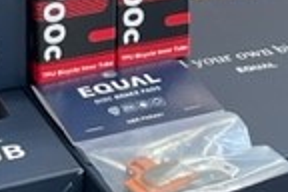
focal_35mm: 120
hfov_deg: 17.0
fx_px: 960
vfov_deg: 11.2
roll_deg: -2.5
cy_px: -44
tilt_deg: -21.4
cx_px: 114
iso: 160
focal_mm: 4.2
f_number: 1.6
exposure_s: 1/60
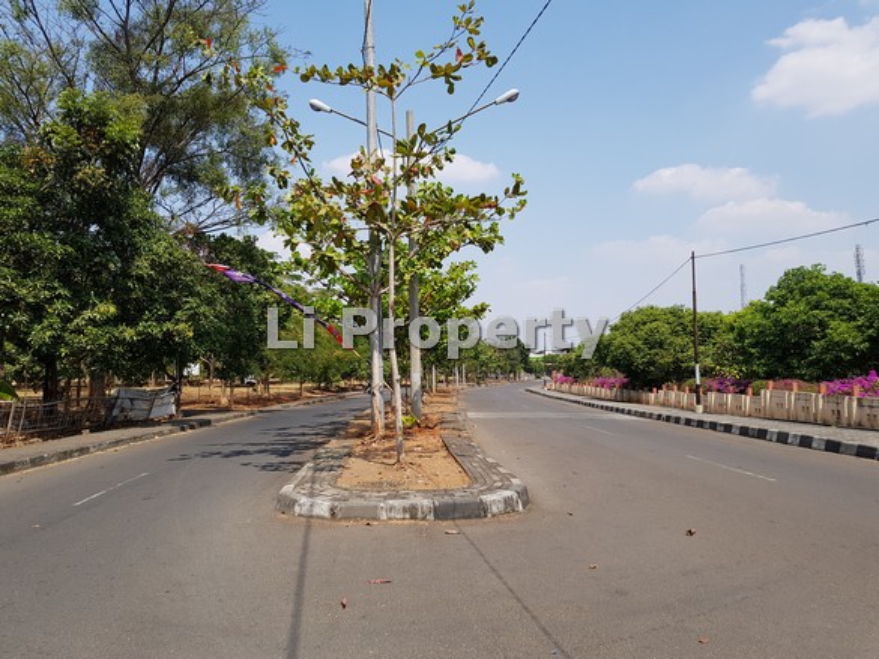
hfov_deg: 67.3
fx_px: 660
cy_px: 330
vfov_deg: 53.1
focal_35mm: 26
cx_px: 440
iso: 40
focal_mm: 4.3
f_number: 1.7
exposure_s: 1/1932
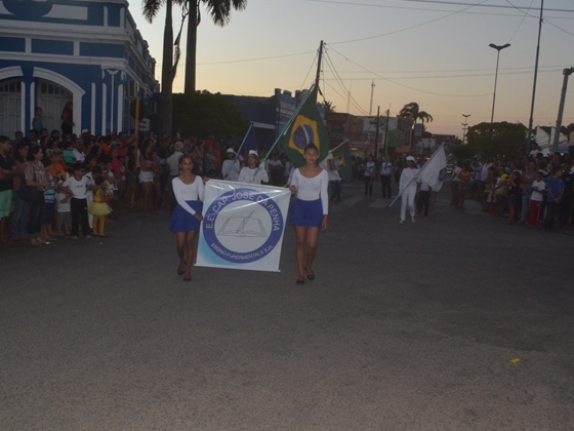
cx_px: 278
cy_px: 213
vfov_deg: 42.9
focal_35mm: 33
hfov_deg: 55.3
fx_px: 547
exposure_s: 1/60
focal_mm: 20
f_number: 16
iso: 1600
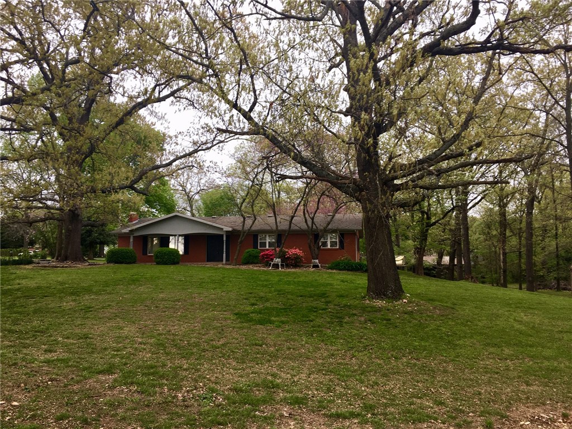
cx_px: 286
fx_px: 479
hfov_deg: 61.7
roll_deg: -0.3
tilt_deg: +6.6
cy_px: 214
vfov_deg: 48.2
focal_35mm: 29
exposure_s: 1/40
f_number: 2.2
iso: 25
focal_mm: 4.15
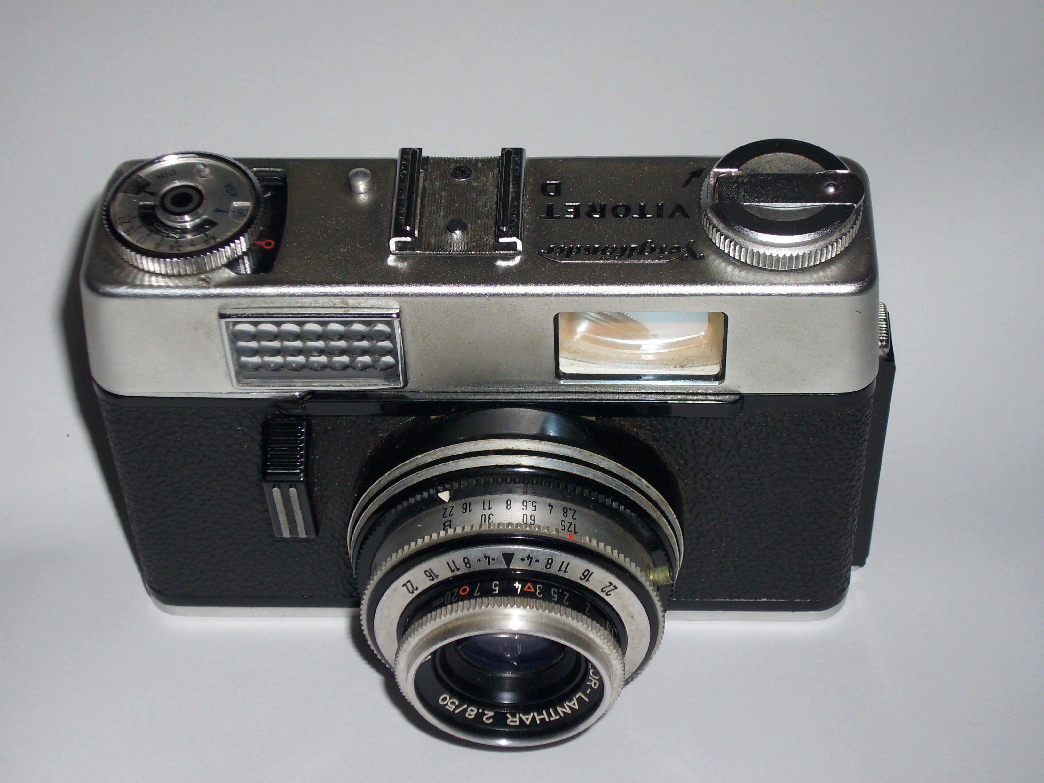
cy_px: 392
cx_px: 522
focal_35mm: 66
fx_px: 1991
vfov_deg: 22.3
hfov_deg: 29.4
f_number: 8.5
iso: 100
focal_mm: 12.8
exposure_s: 1/60
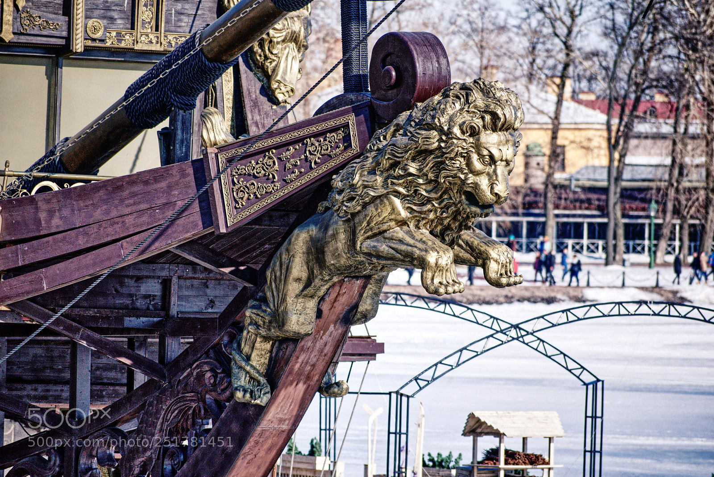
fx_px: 5654
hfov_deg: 7.2
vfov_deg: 4.8
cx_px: 357
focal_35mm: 285
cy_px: 238
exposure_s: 1/2000
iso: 400
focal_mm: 190
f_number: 5.6
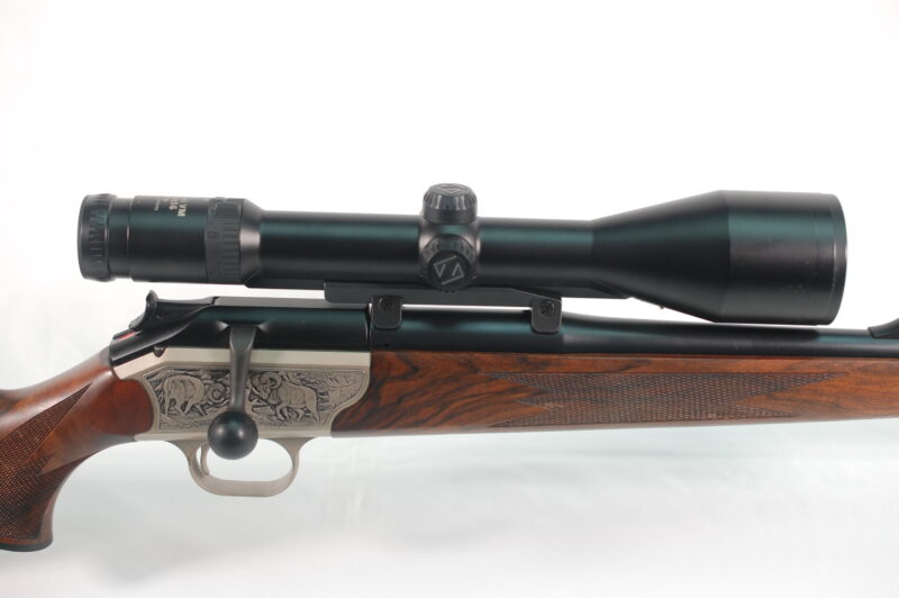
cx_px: 450
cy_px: 299
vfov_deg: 22.6
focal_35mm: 60
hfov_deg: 33.4
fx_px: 1497
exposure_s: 1/80
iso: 400
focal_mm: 40
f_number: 4.5
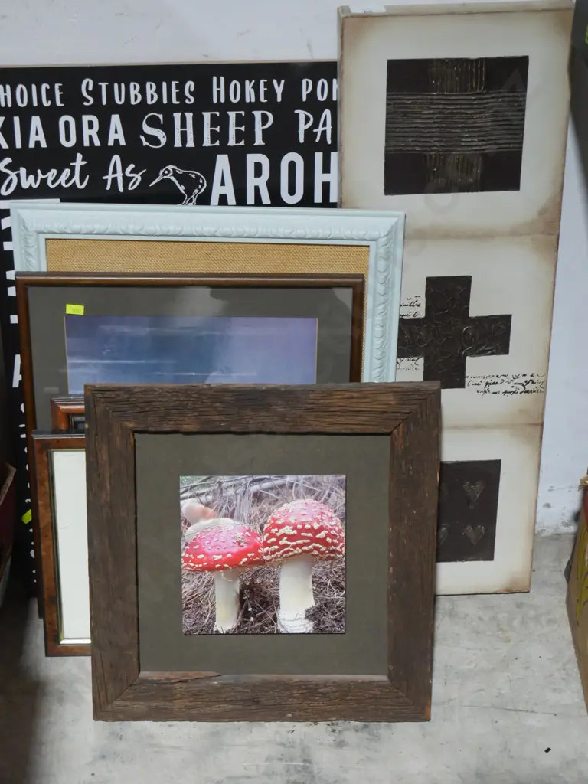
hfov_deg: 22.9
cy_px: 392
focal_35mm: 64
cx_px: 294
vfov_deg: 30.3
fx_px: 1450
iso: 2500
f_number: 5.4
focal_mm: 32
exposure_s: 1/80
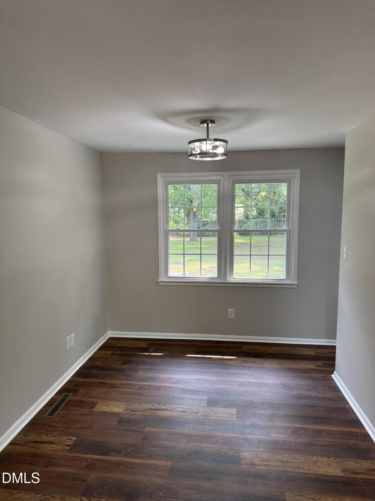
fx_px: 347
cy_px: 250
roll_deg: -0.1
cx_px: 188
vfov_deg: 71.6
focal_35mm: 24
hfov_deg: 56.8
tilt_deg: -4.3
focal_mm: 6.76
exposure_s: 1/120
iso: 100
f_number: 1.78
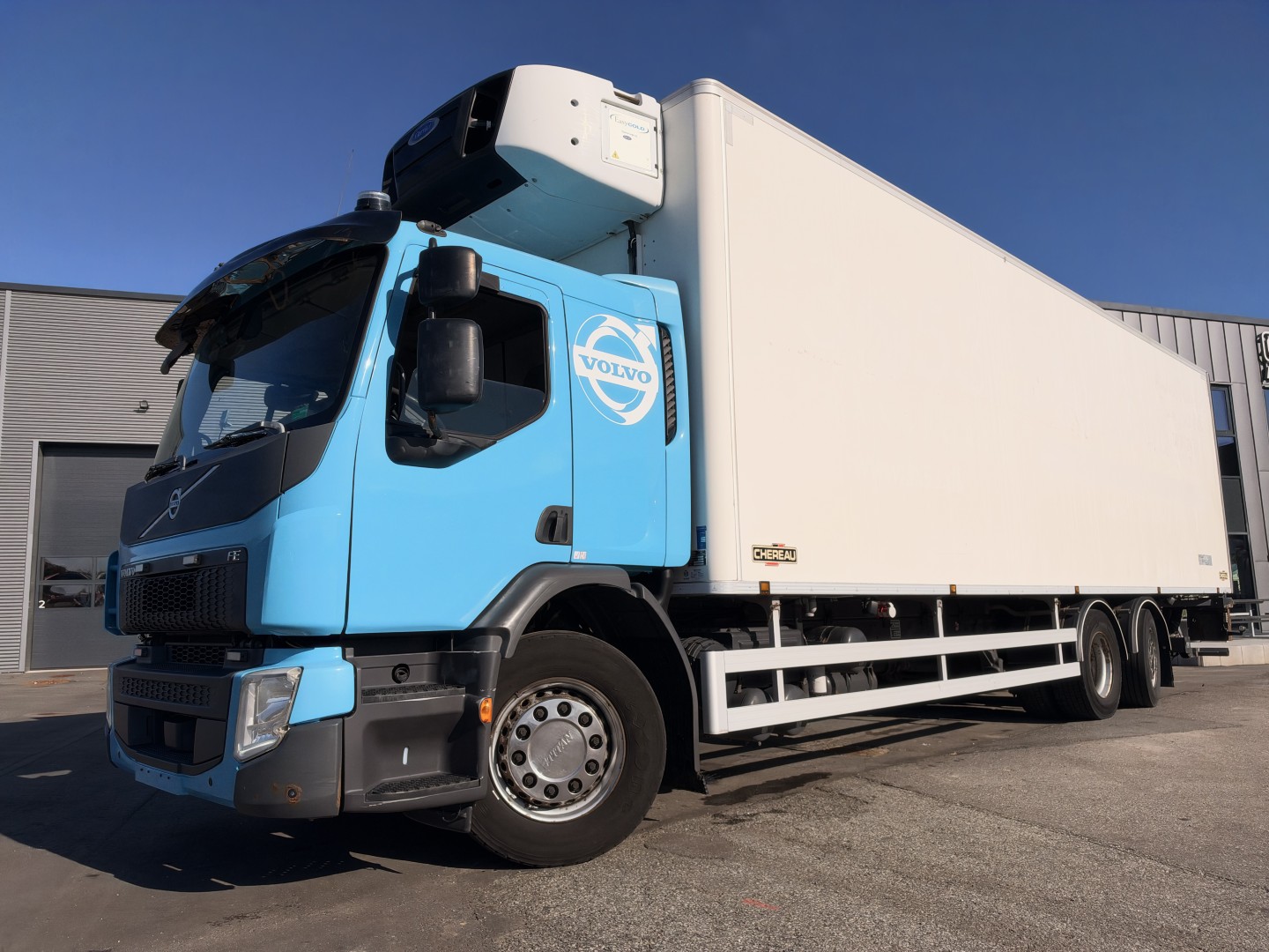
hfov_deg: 71.6
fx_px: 880
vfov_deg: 56.8
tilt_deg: +8.6
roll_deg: +1.7
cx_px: 634
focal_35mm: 24
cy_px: 476
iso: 64
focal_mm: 6.93
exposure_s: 1/11364
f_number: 1.8
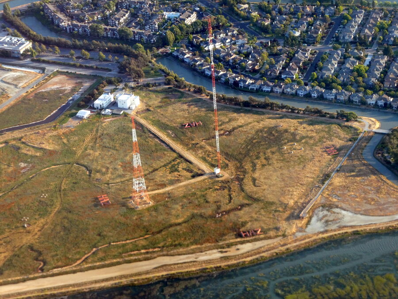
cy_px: 150
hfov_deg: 17.1
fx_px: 1322
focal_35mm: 115
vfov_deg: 12.9
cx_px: 199
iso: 160
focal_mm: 20.6
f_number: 5.1
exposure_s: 1/125
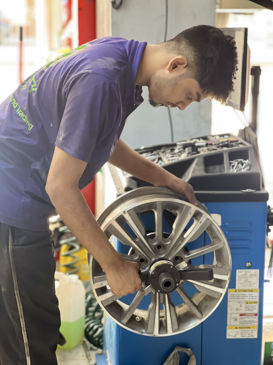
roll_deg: -0.6
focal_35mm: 77
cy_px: 182
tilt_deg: -10.5
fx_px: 810
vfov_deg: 25.3
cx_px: 136
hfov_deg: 19.1
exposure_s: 1/40
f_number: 2.8
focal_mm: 9
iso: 160
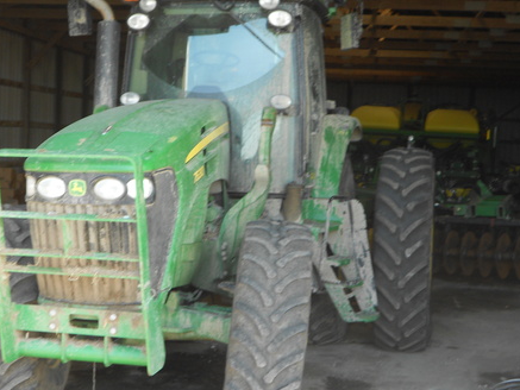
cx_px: 201
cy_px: 195
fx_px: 917
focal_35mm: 61
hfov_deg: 31.6
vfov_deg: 24.0
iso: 80
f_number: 4.5
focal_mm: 8.8
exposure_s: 1/40
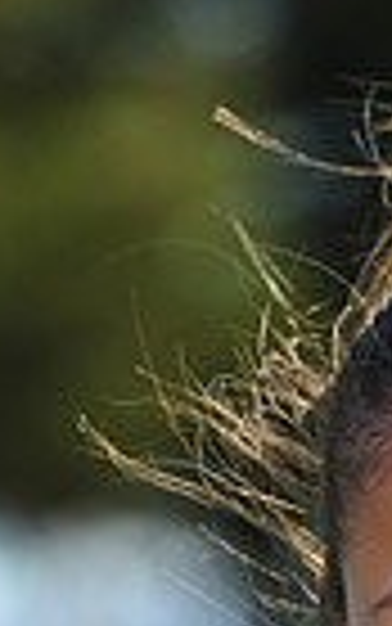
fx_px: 14514
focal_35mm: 850
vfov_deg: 2.5
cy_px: 1076
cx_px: 568
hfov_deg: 1.5
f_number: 4.5
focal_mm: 200
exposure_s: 1/800
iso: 200
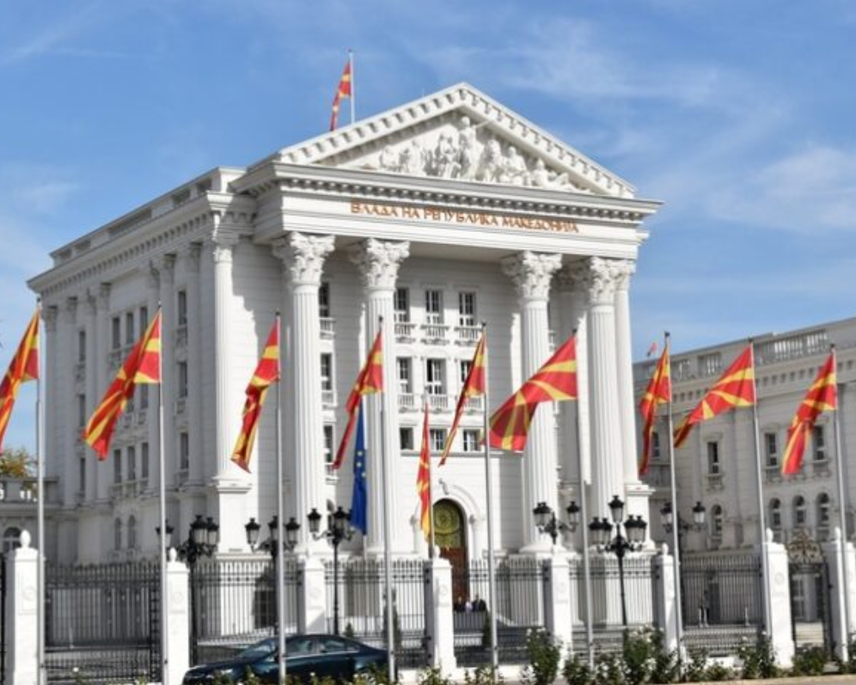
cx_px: 452
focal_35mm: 78
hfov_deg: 24.4
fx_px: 1976
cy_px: 343
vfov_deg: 19.7
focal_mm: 46
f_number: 11
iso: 200
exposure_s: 1/500
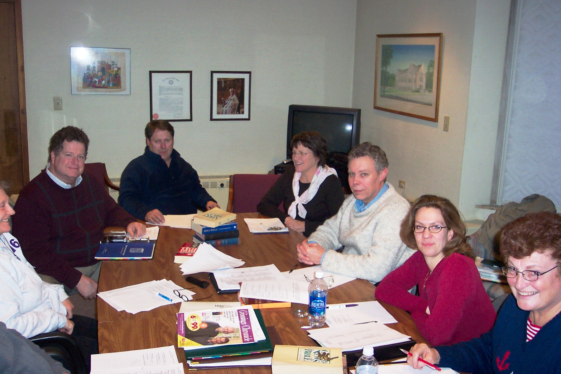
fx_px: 592
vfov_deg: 35.1
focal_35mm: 38
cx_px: 280
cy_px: 187
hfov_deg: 50.7
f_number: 2.8
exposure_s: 1/30
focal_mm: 8
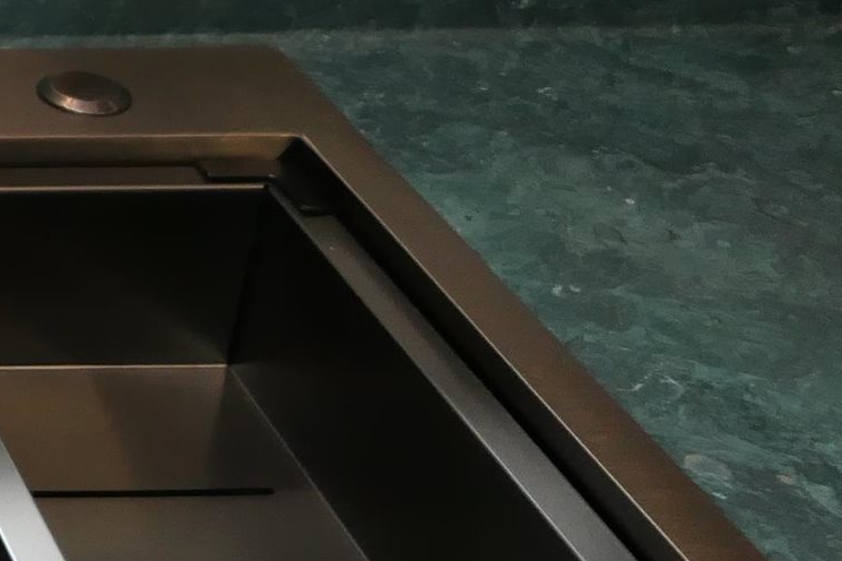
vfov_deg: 13.4
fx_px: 2314
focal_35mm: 99
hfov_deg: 16.5
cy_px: -130
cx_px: -764
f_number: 2.8
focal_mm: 8.8
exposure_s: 1/60
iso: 640
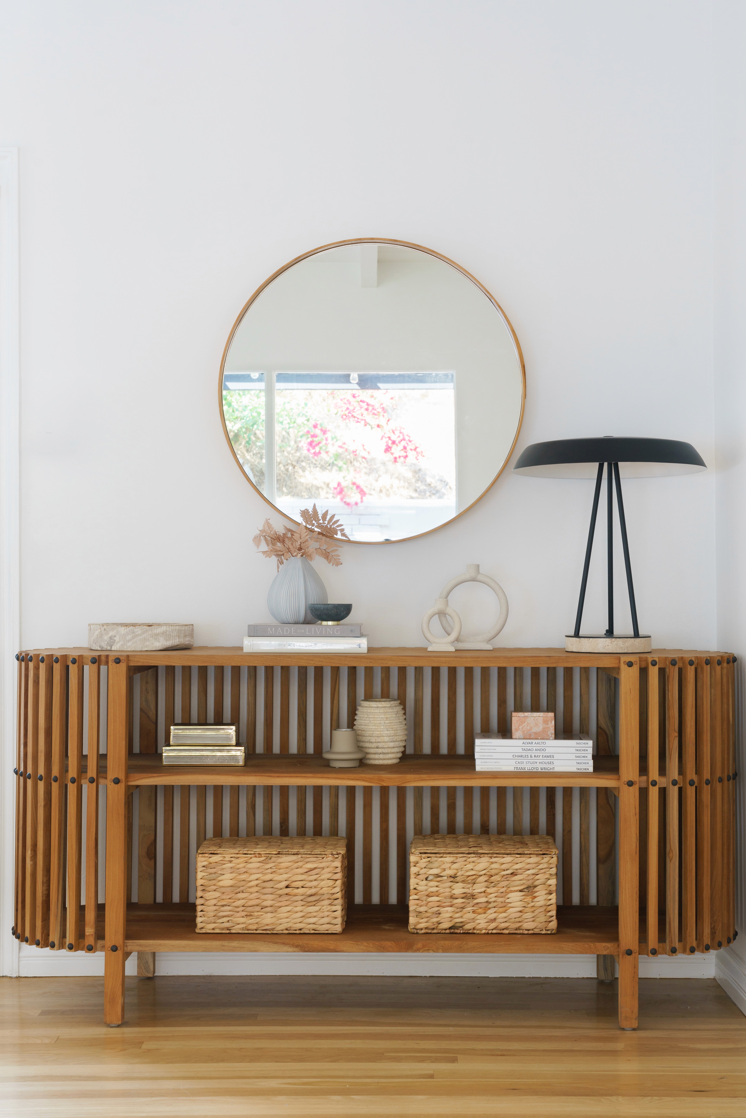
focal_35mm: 55
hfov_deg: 24.6
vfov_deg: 36.2
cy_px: 559
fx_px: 1709
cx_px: 373
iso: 250
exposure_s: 1/8
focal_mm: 55
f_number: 9
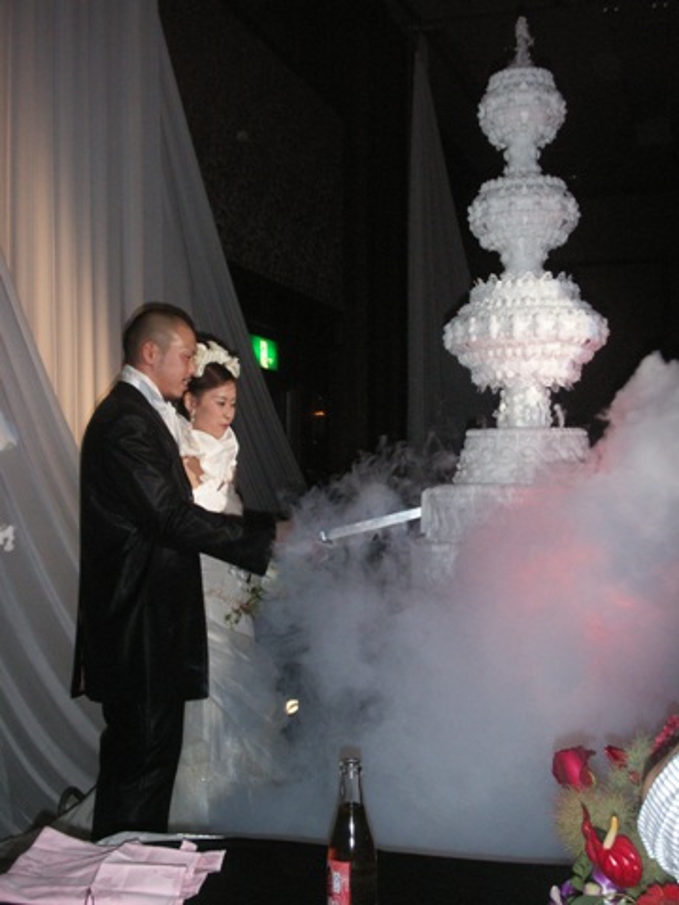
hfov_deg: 35.1
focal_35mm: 41
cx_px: 340
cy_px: 452
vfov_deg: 45.8
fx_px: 1072
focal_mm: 8.7
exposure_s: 1/40
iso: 160
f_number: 3.5
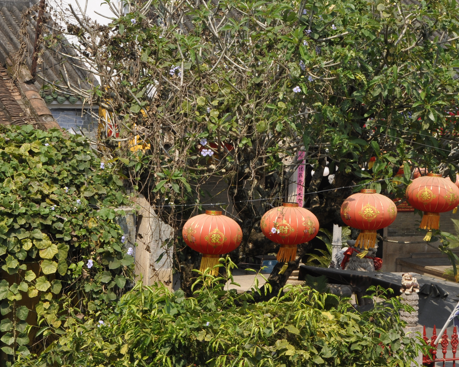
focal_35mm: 82
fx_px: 1114
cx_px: 207
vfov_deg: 18.6
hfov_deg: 23.3
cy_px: 94
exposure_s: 1/160
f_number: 13
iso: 200
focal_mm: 32
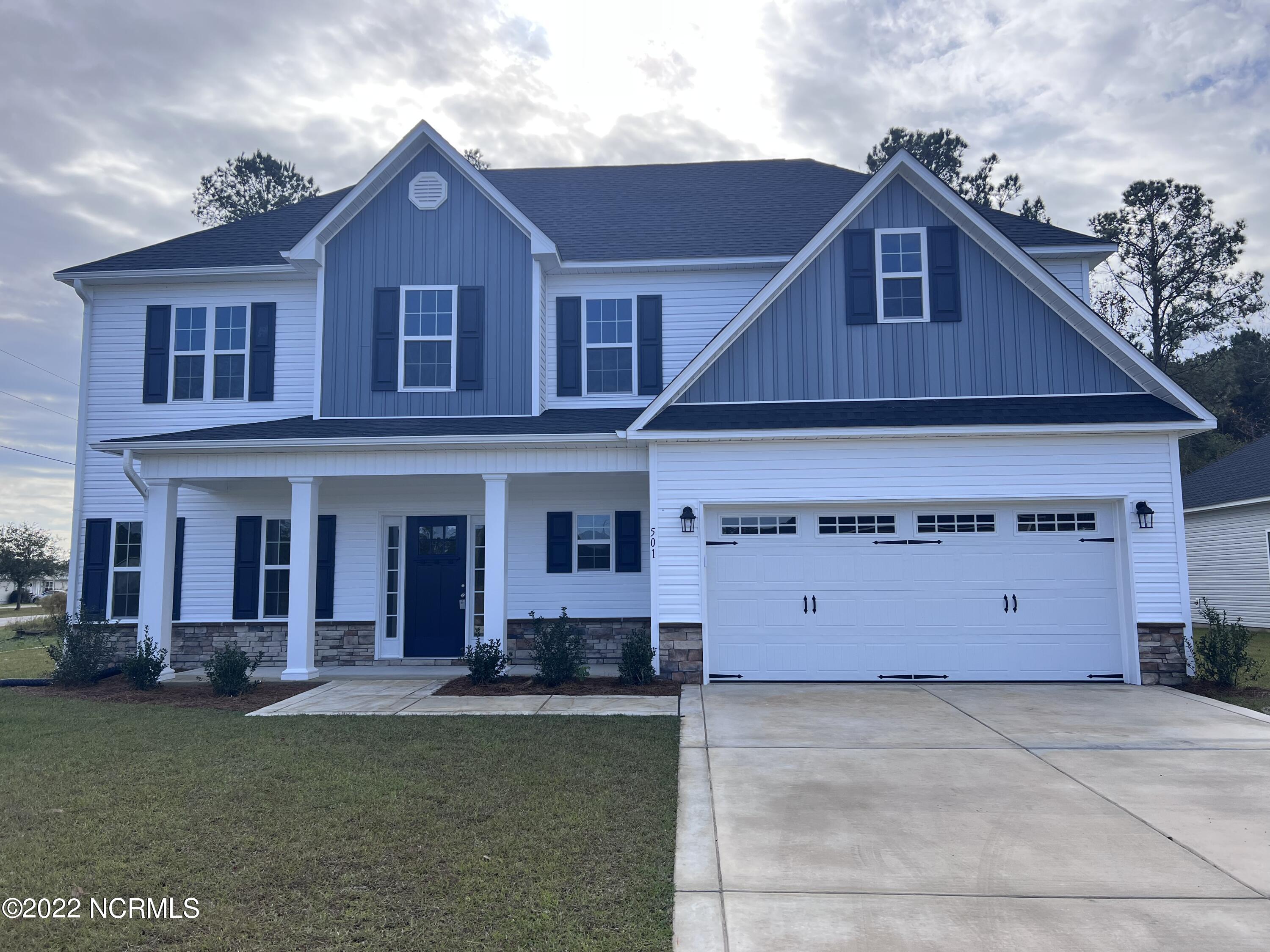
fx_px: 954
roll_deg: +0.3
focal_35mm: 26
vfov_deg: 53.1
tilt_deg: +7.9
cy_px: 476
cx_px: 635
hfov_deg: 67.3
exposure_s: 1/3831
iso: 50
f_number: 1.5
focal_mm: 5.7
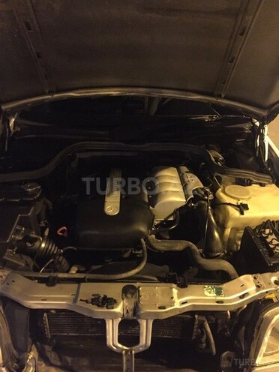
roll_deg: -1.1
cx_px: 140
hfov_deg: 48.2
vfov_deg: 61.7
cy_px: 186
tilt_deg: -28.2
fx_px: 312
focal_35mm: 29
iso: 1250
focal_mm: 4.15
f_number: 2.2
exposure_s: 1/17
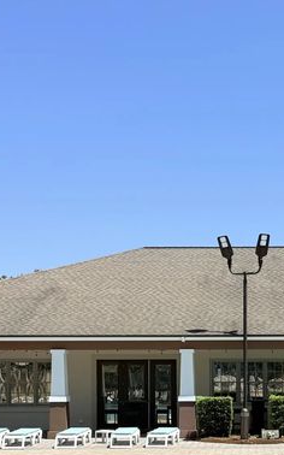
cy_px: 365
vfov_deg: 29.1
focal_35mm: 69
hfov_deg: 18.6
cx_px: 239
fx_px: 855
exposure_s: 1/7353
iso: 80
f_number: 1.78
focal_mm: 6.76
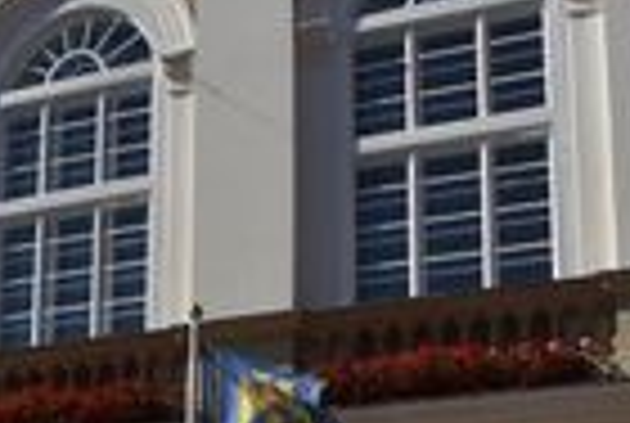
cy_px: 612
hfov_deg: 24.9
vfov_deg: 16.4
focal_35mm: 77
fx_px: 1350
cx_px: -9
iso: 400
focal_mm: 24
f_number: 6.3
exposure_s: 1/4000
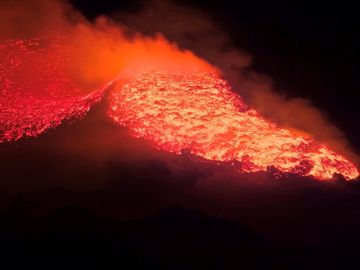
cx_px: 180
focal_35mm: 69
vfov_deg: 21.3
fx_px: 718
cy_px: 135
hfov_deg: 28.2
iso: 64
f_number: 2.4
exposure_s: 1/50
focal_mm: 7.9
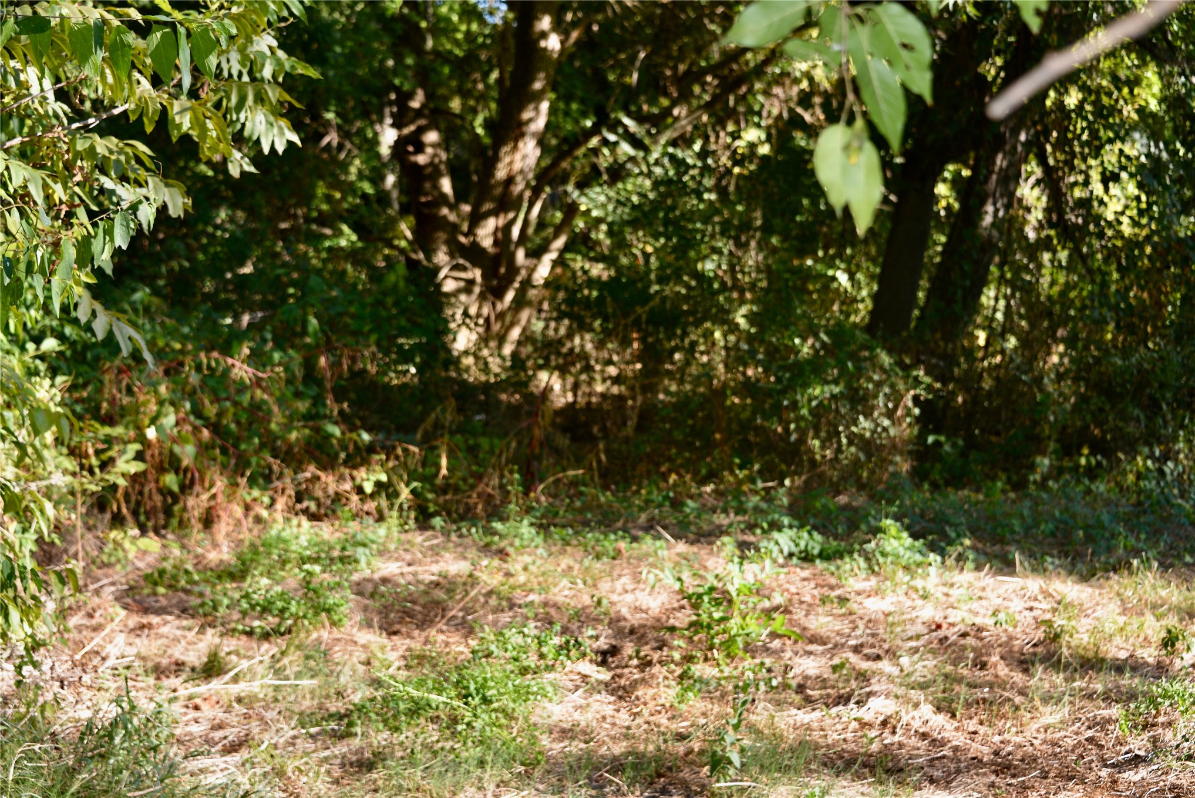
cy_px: 399
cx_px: 598
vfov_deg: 20.9
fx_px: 2158
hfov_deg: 31.0
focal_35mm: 65
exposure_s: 1/200
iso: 320
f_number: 5.6
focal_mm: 65
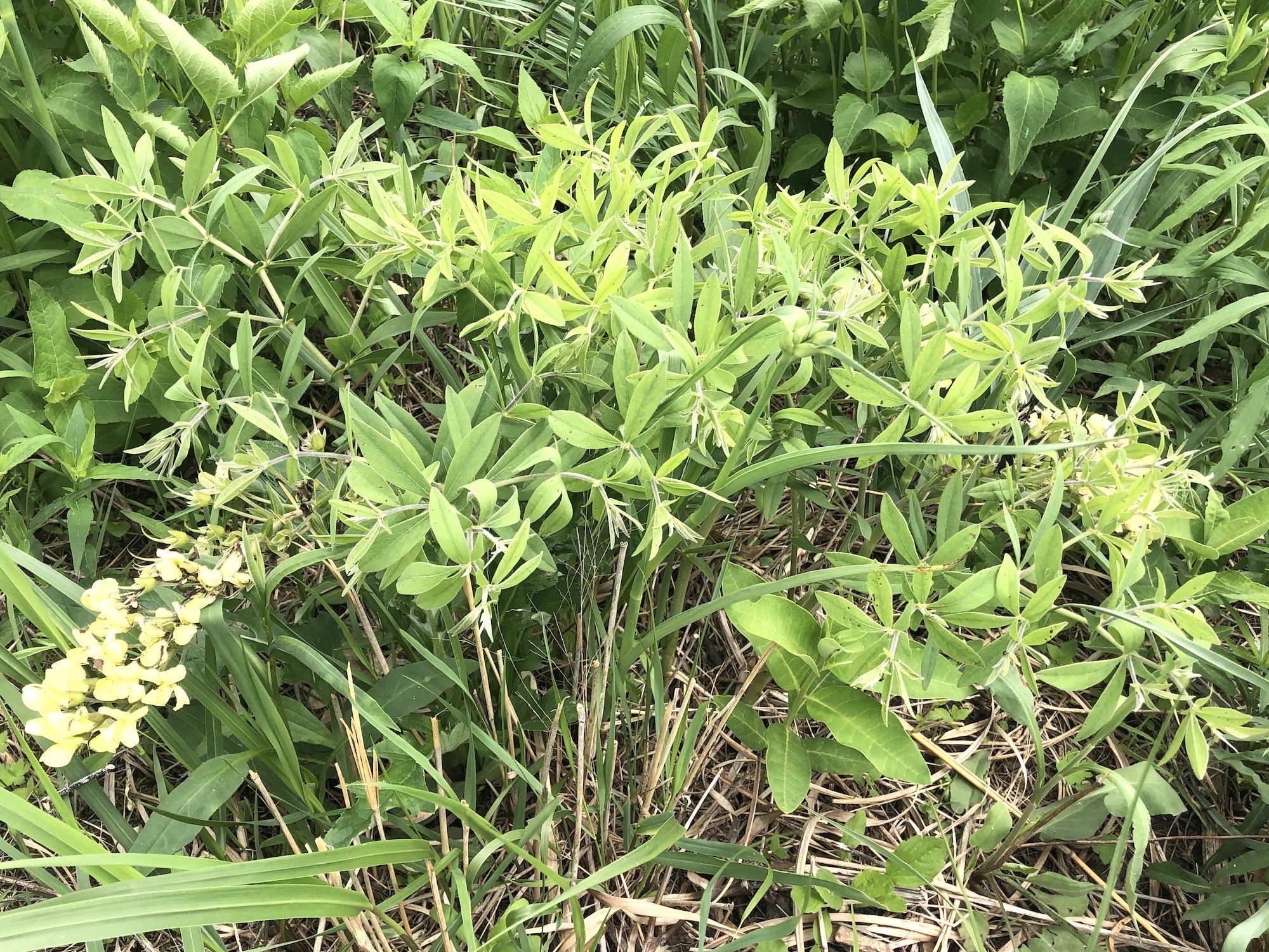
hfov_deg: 63.4
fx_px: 1026
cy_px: 476
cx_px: 634
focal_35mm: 28
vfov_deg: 49.7
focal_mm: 3.99
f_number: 1.8
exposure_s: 1/972
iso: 20
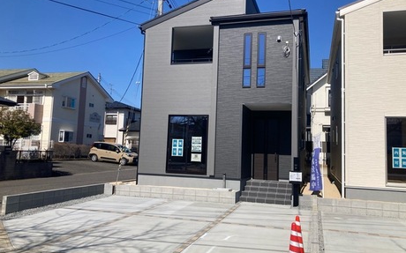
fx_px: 343
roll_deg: -1.7
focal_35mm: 31
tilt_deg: +6.2
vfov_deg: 40.5
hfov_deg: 61.2
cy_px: 120
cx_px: 211
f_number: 1.8
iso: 25
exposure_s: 1/3205
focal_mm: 3.99
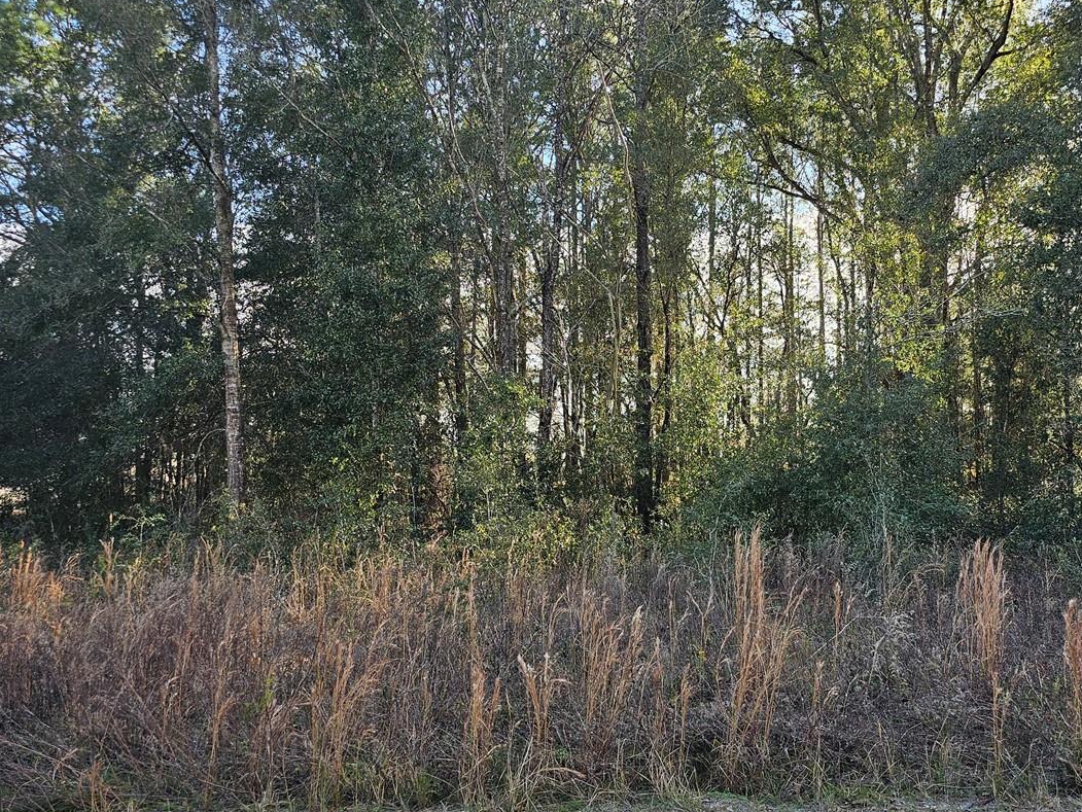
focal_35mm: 35
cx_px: 674
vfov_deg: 40.7
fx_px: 1094
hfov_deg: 52.1
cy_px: 408
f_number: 1.7
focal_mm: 6.3
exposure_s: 1/120
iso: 12
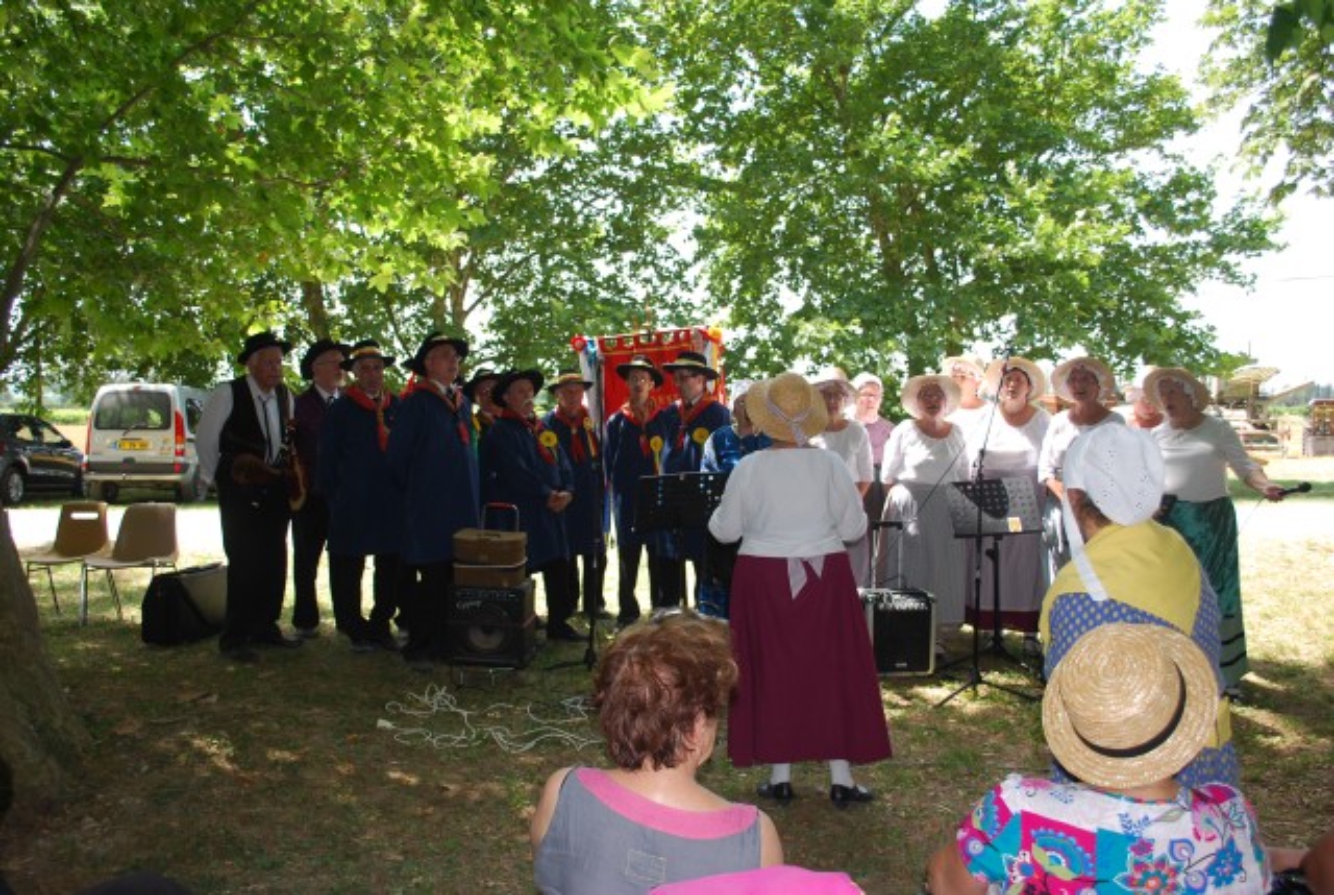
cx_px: 667
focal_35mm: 30
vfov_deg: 43.8
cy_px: 448
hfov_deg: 61.8
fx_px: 1113
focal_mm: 20
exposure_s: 1/160
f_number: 3.8
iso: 100
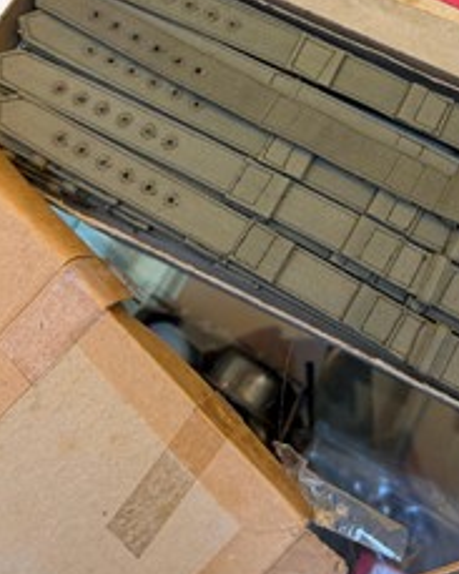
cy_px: 160
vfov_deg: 43.7
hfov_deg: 35.5
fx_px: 697
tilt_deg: -73.4
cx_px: 354
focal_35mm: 41
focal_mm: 6.76
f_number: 1.78
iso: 200
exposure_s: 1/100
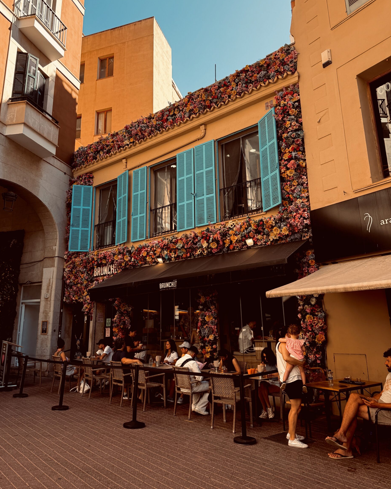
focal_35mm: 26
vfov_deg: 66.0
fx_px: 376
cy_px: 231
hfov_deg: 54.9
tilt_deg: +16.9
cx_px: 188
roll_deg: +1.8
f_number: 1.78
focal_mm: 6.76
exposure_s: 1/1437
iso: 100
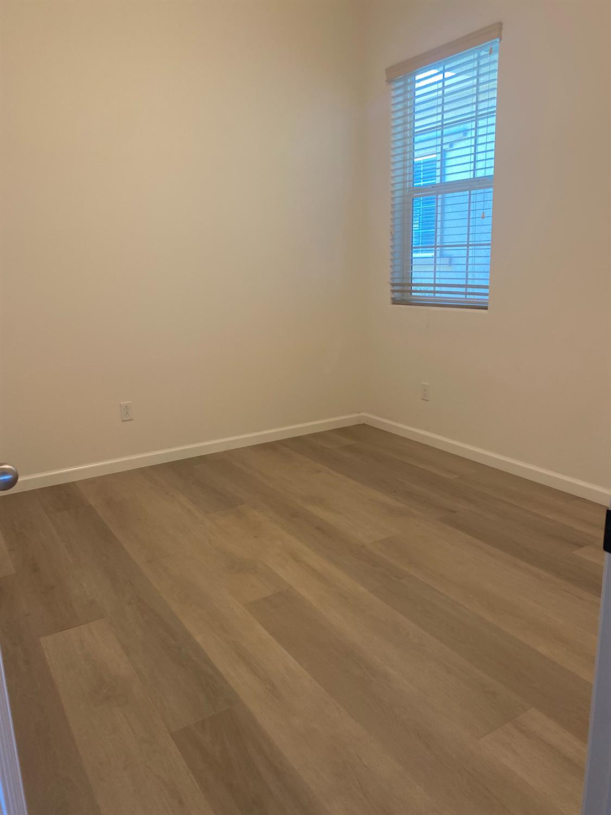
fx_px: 612
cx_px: 306
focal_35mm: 26
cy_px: 408
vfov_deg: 67.3
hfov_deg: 53.1
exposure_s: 1/60
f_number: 1.8
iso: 200
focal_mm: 4.25
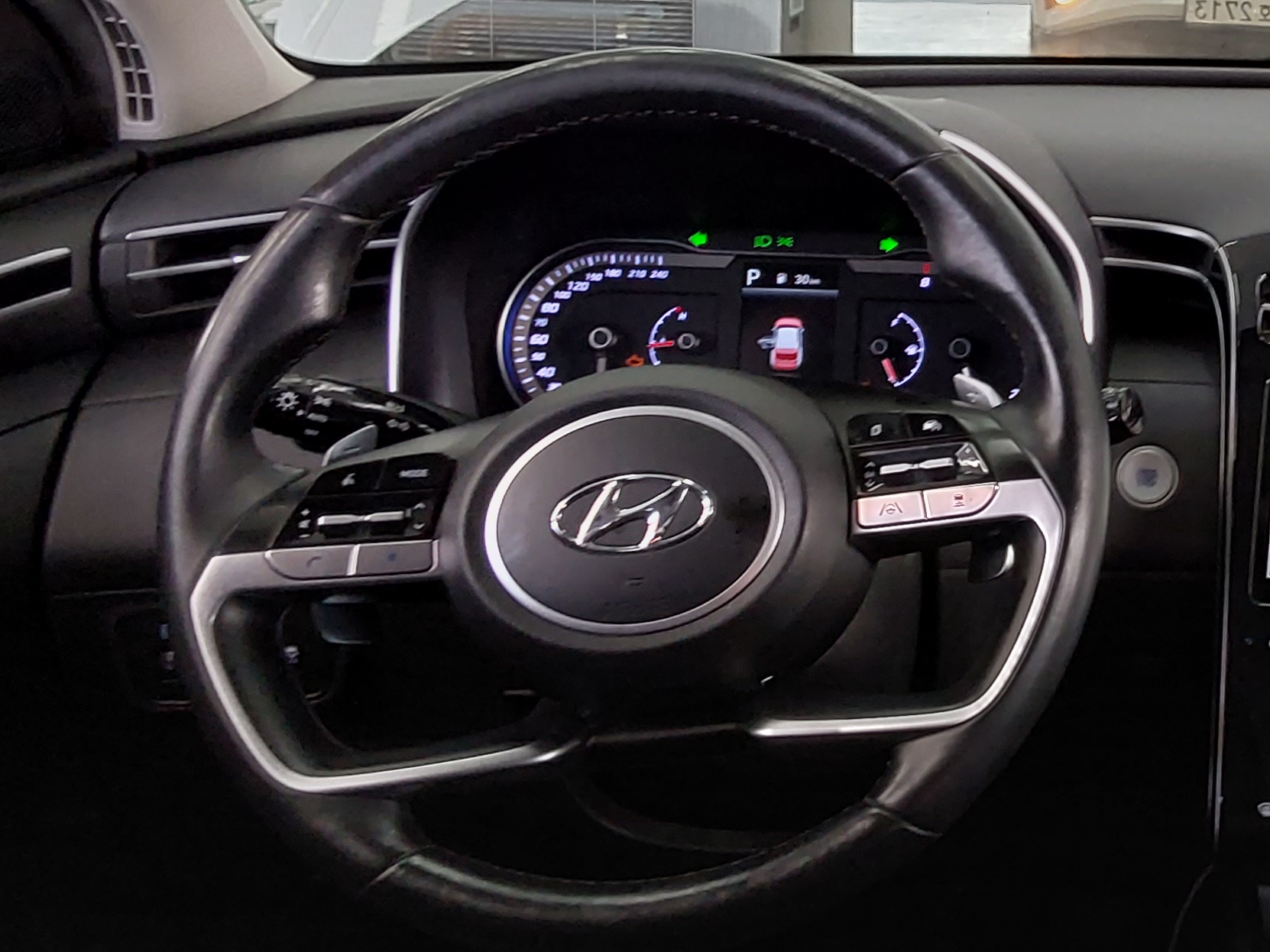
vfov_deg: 26.3
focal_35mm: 55
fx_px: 2018
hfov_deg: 32.4
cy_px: 272
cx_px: 1239
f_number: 1.9
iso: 64
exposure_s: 1/60
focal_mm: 2.91
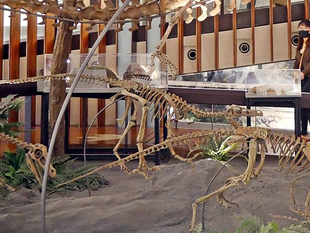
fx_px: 403
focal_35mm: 45
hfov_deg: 40.6
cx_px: 239
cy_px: 49
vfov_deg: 31.4
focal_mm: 14
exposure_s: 1/40
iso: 3200
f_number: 3.5
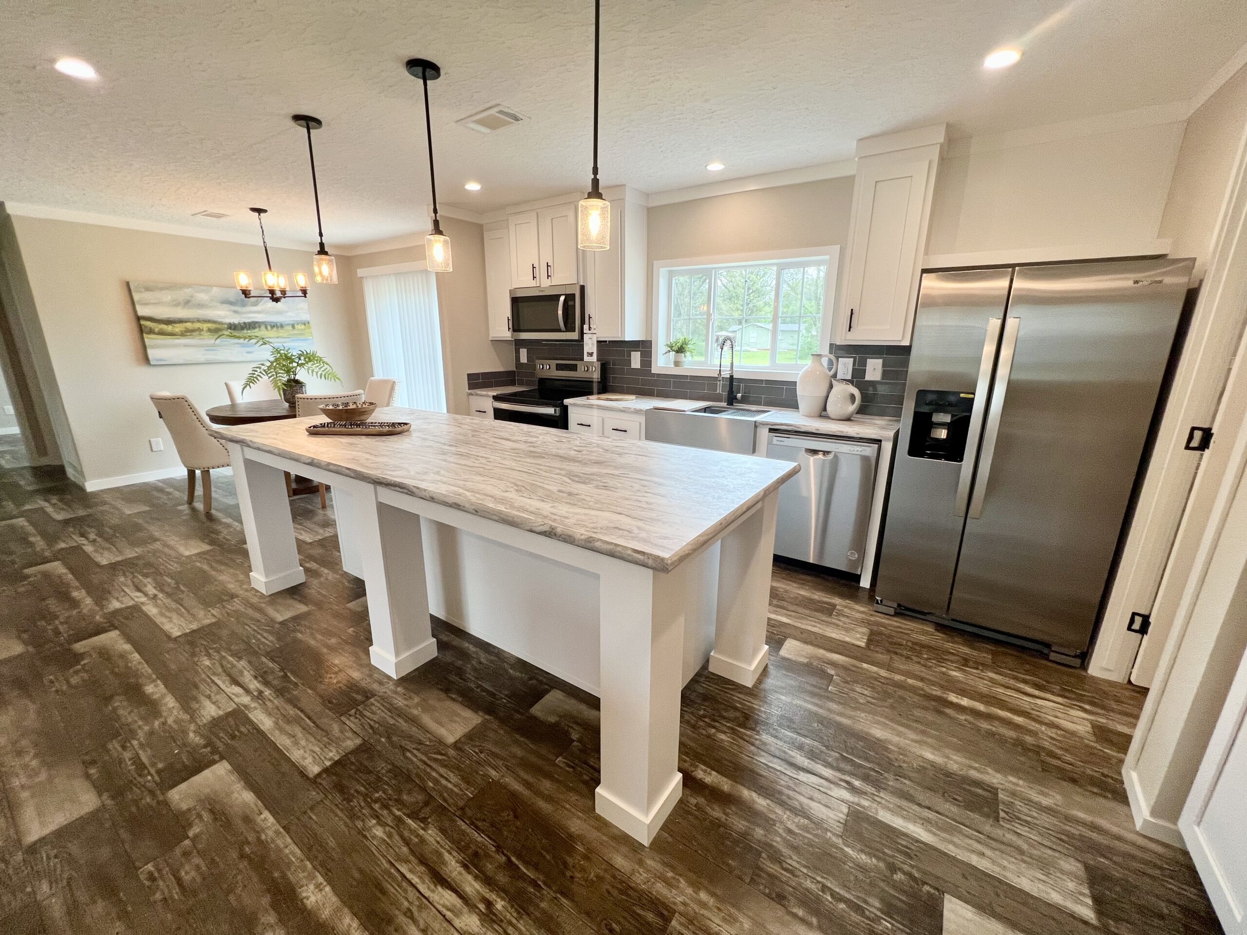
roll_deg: -0.2
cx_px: 624
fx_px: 468
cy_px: 468
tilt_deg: -15.5
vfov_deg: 89.9
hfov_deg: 106.2
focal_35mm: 13
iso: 100
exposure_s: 1/120
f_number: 1.8
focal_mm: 1.57
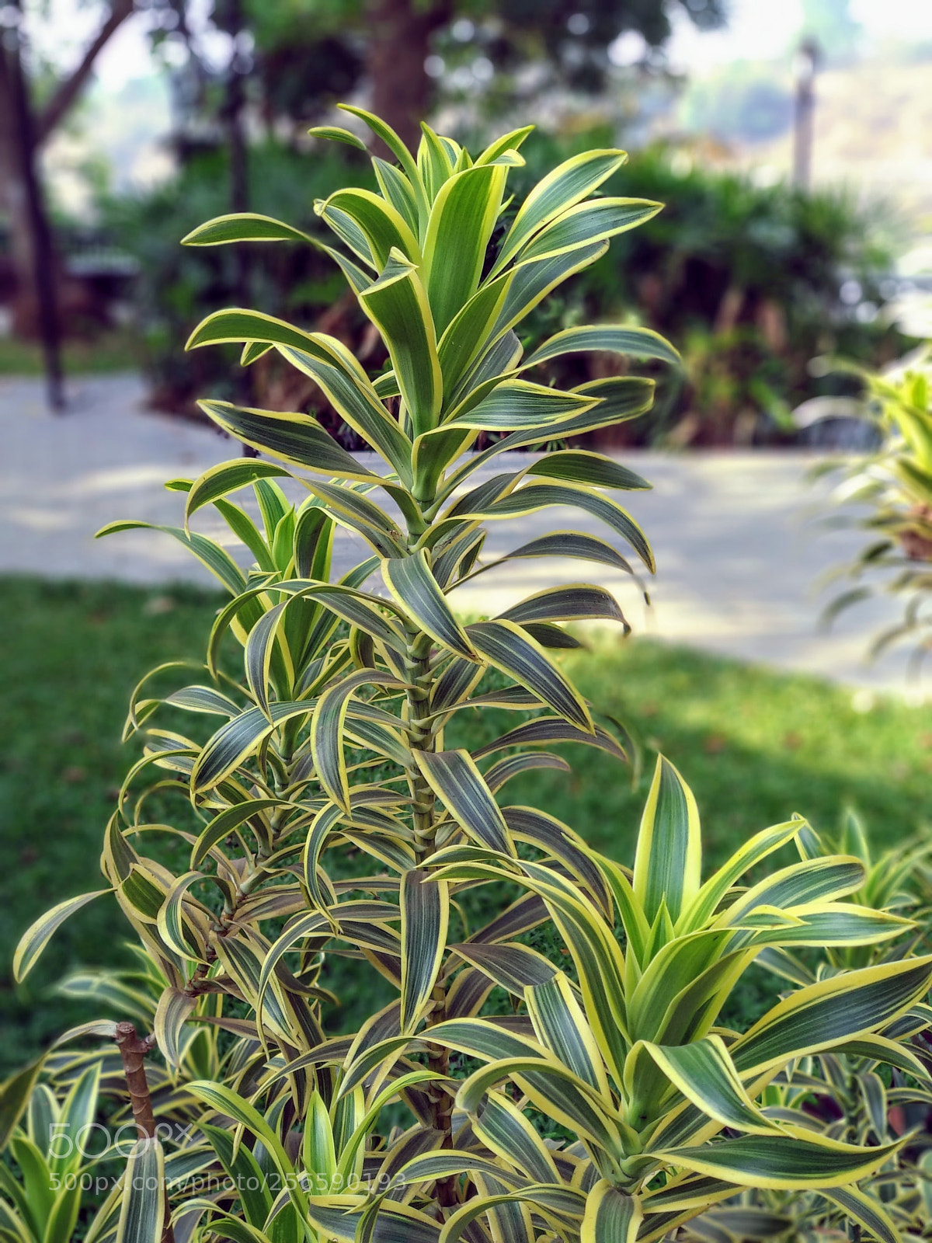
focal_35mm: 52
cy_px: 622
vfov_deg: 36.8
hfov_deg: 28.0
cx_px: 466
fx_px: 1867
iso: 100
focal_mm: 5.99
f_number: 2.6
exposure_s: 1/100
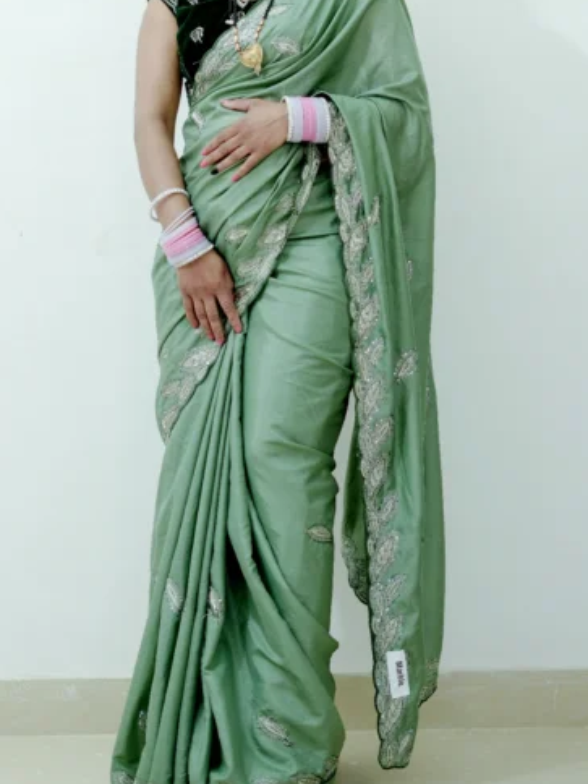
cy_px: 304
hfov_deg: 21.9
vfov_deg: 28.9
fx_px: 1517
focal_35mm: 67
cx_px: 272
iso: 320
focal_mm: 50
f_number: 2.2
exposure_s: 1/200
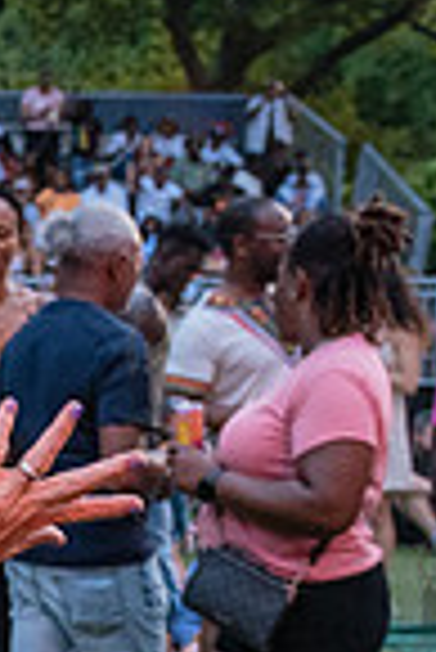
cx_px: -350
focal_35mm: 128
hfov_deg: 10.1
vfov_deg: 15.6
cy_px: 695
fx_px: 2320
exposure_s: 1/320
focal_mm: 27
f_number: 3.5
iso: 2000
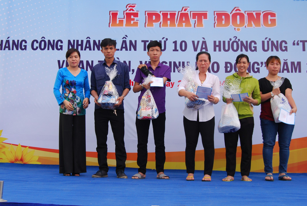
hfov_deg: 39.5
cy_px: 87
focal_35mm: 50
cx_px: 146
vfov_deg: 27.0
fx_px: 427
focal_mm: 28
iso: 400
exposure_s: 1/200
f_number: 7.1
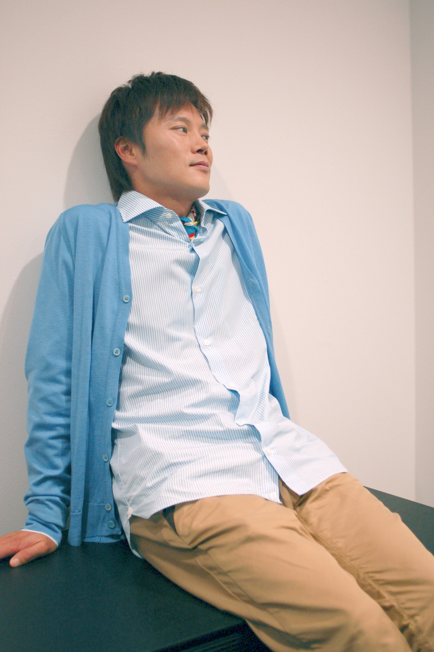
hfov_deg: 31.8
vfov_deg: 46.4
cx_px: 217
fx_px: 761
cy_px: 326
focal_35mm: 42
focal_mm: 28
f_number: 2.8
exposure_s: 1/100
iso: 800
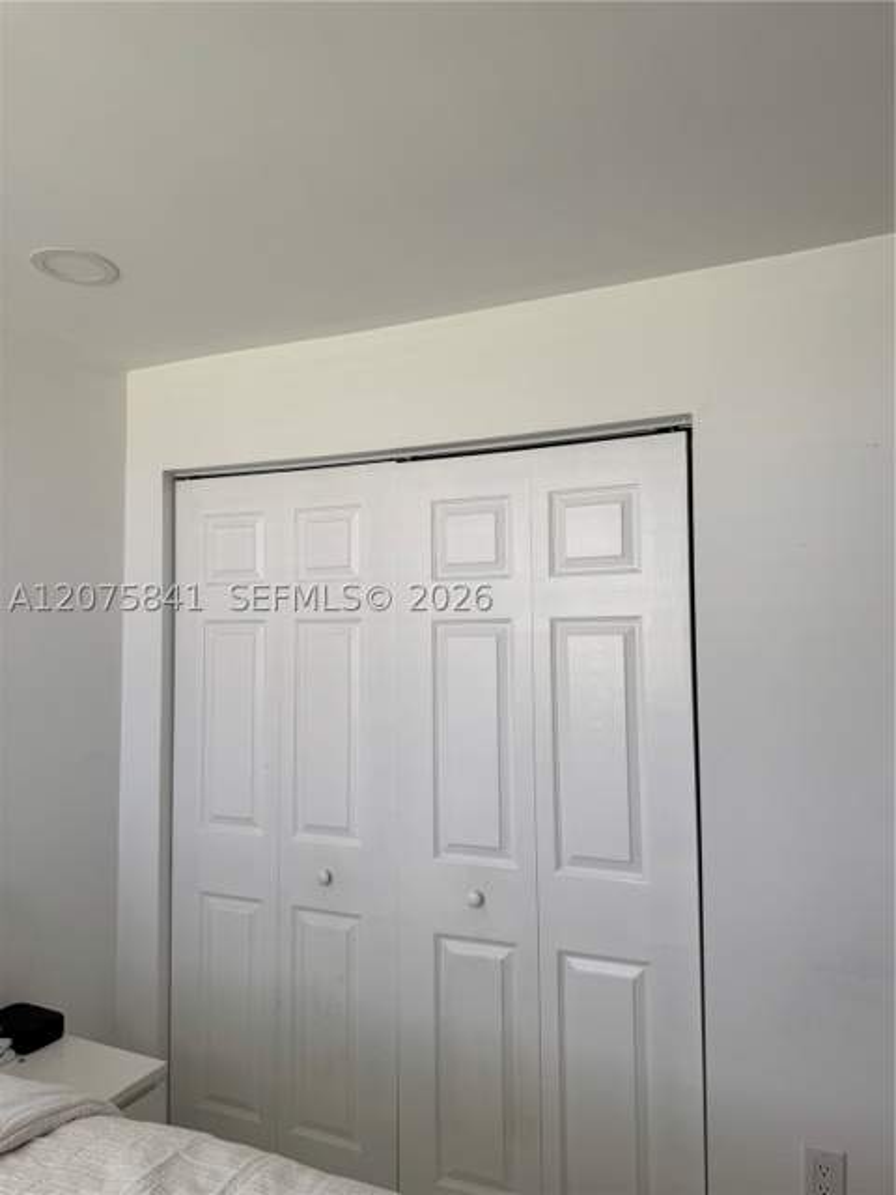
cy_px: 598
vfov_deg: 71.6
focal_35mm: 24
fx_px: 828
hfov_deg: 56.8
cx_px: 448
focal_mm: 6.76
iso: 64
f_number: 1.78
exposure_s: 1/173
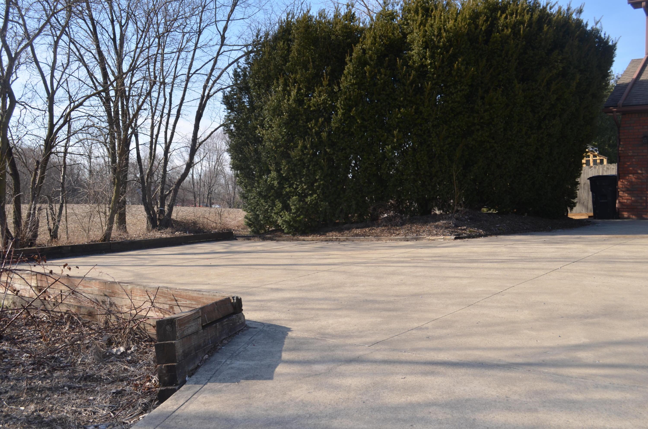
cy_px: 214
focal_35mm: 39
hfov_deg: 49.6
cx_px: 324
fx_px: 701
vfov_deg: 34.1
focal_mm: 26
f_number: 8
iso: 100
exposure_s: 1/200
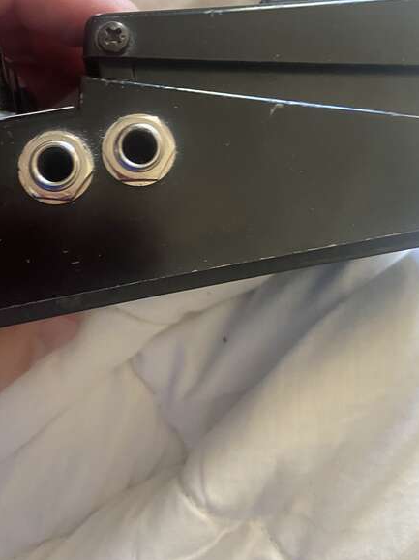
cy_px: 185
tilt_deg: -68.7
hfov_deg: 39.4
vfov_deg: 50.4
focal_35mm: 36
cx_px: 165
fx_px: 581
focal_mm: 4.25
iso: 320
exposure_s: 1/60
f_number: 1.8
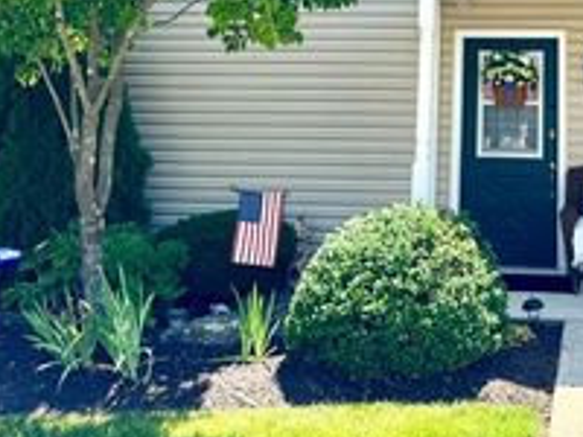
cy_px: -71
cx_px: 510
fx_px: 1011
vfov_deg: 22.7
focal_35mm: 60
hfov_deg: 30.9
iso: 80
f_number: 1.78
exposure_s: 1/1818
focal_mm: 6.76
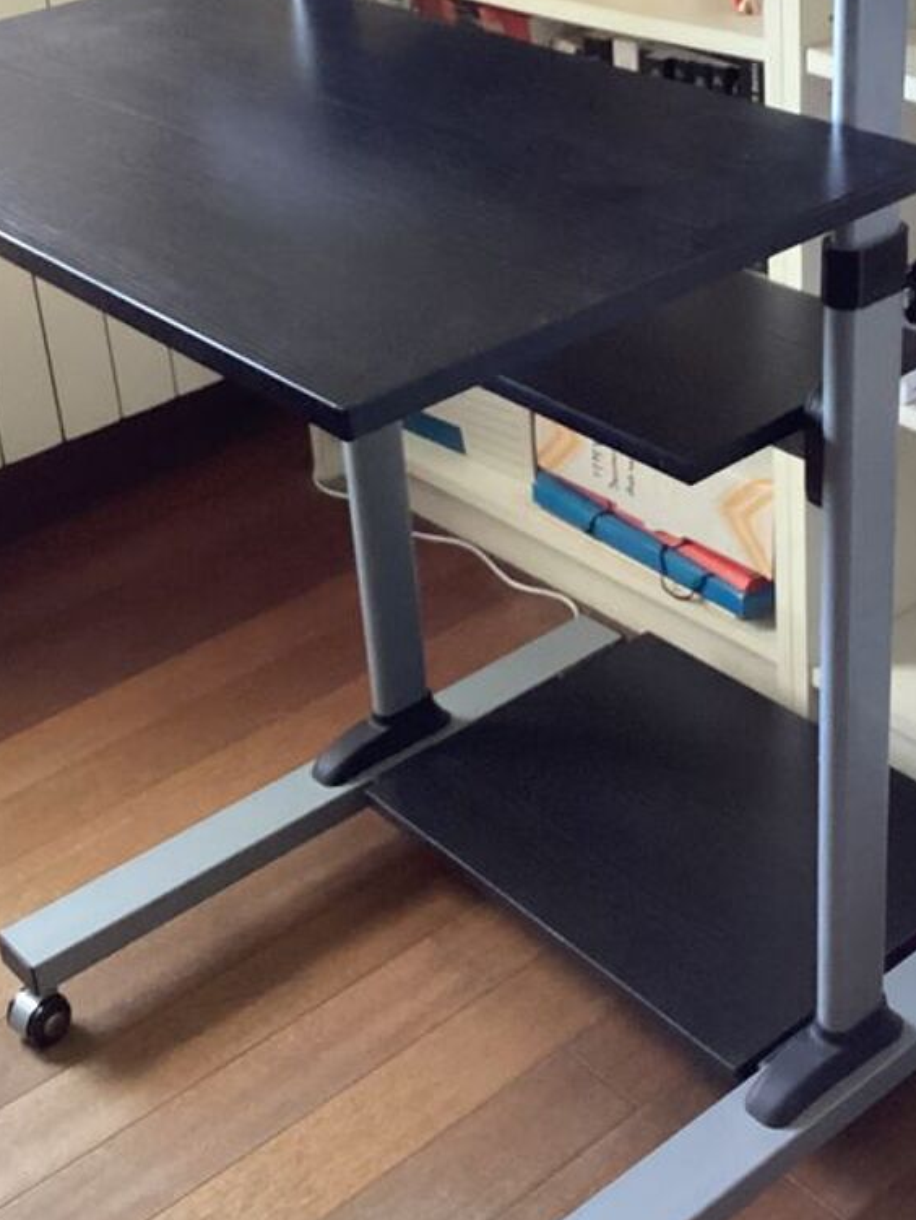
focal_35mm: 55
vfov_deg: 34.6
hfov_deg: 26.6
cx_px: 518
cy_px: 418
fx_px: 1939
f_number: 2.4
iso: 400
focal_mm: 3.3
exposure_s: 1/30
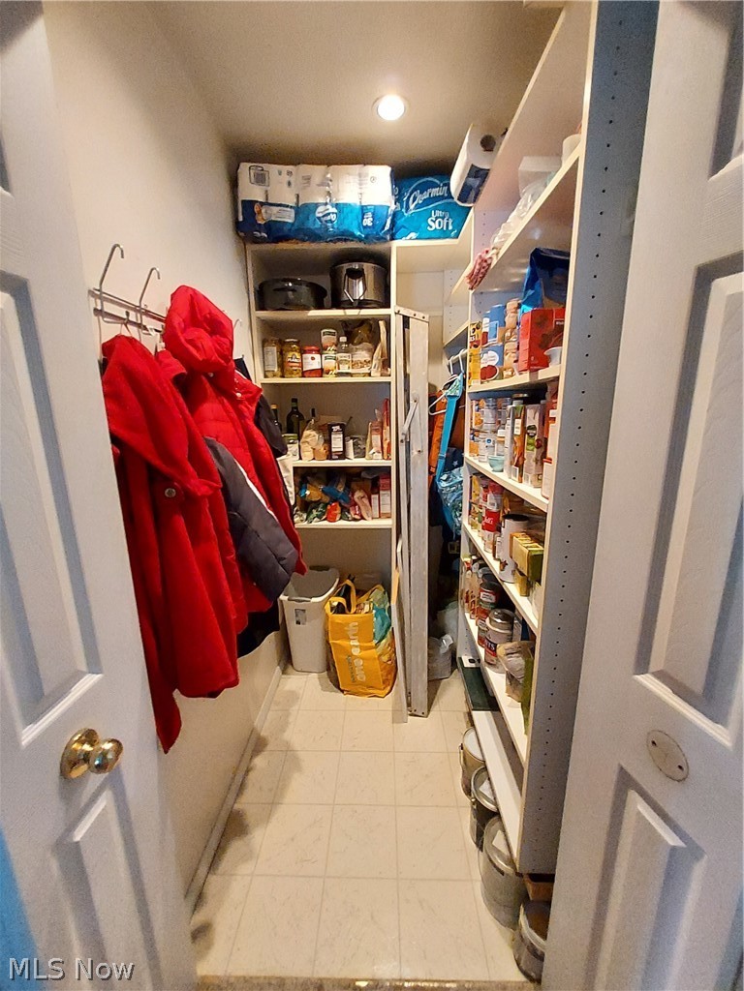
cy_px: 496
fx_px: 373
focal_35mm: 13
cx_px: 372
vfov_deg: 106.2
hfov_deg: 89.9
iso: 400
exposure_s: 1/24
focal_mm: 1.42
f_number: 2.2
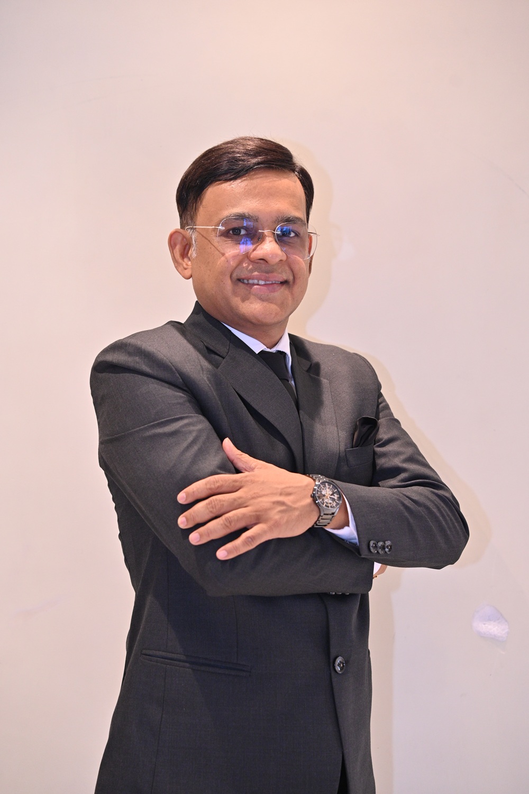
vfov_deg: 27.0
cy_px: 397
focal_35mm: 75
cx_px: 264
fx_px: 1655
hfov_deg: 18.2
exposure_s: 1/100
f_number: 4
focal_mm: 75
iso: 1600
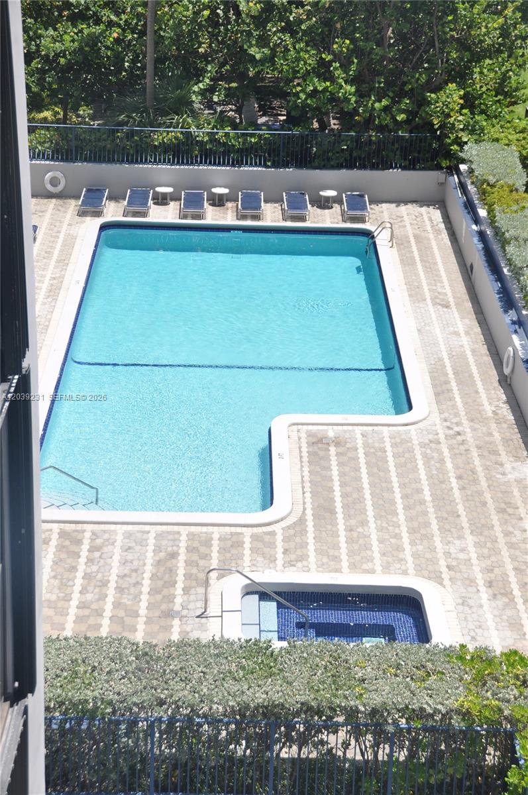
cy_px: 398
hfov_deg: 18.9
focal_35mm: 72
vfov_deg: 28.1
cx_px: 264
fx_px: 1588
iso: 400
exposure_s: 1/2000
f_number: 8
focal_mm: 48
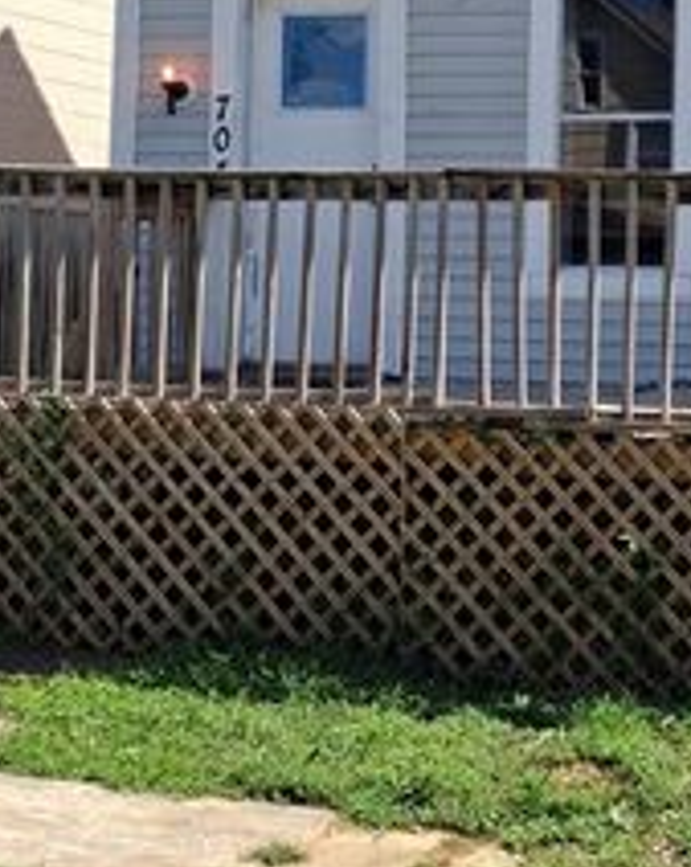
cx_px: 740
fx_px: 2126
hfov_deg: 17.9
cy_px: 239
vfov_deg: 22.9
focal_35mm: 83
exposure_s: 1/434
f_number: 1.8
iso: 20
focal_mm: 4
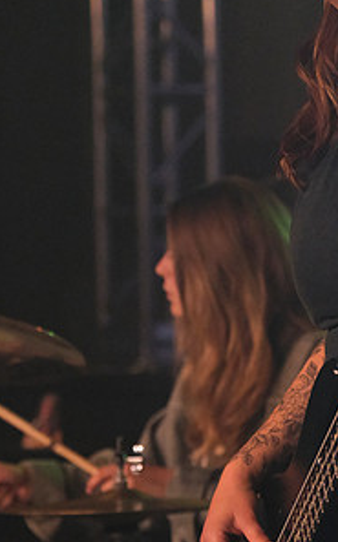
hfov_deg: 4.8
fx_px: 4004
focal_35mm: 271
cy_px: 224
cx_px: 344
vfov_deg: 7.8
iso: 8000
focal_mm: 90.6
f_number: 4
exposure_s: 1/800
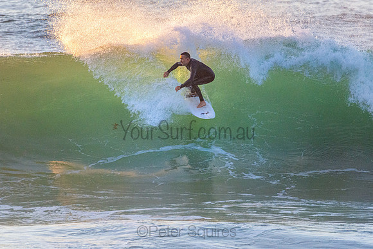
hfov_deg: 2.7
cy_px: 124
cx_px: 186
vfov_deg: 1.8
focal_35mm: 750
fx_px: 7772
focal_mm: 500
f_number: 5.6
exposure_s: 1/1600
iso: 2000
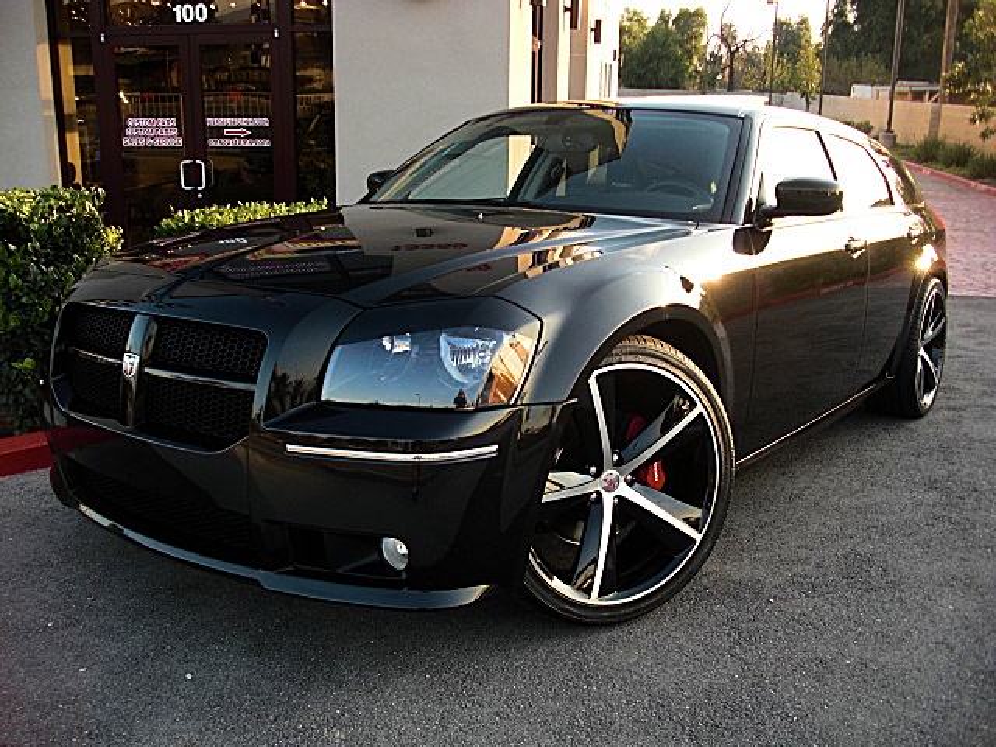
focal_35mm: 36
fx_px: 1036
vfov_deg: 39.7
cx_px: 498
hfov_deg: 51.4
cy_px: 374
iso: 50
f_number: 2.8
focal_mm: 6.3
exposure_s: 1/80
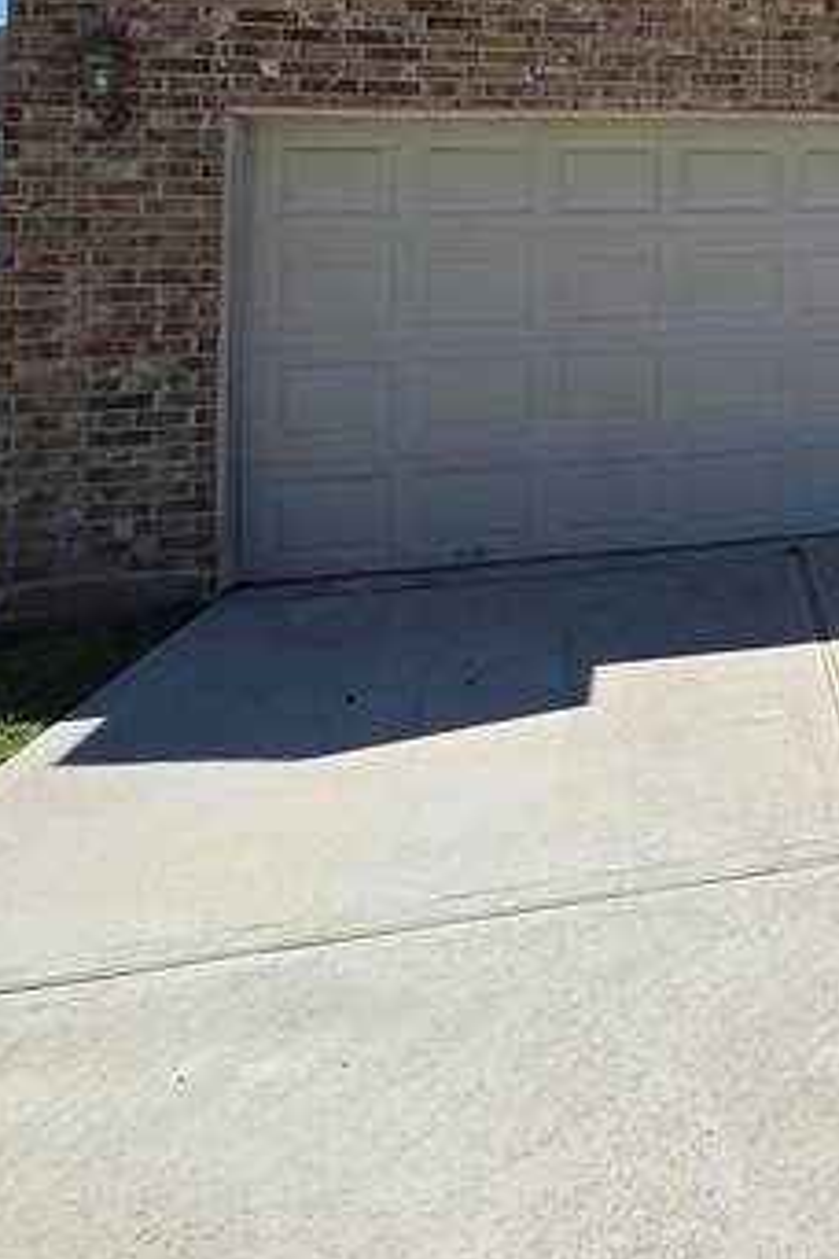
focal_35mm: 38
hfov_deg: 26.5
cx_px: 1225
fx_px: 1328
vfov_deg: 46.4
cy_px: 155
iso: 50
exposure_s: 1/3042
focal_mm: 2.2
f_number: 2.2
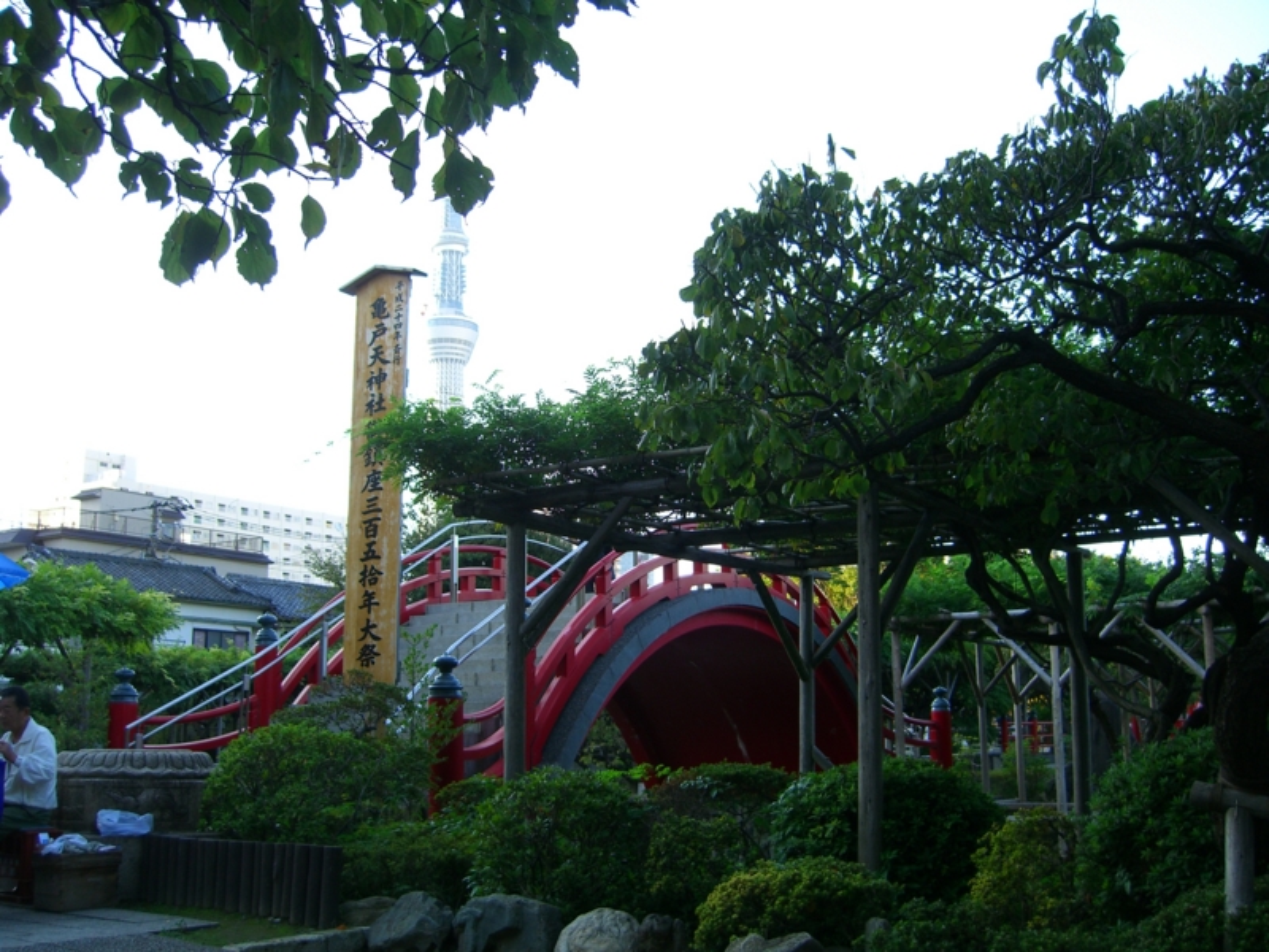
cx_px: 634
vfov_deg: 37.7
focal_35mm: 38
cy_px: 476
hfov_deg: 49.0
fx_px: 1393
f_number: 2.8
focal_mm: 7.9
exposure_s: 1/125
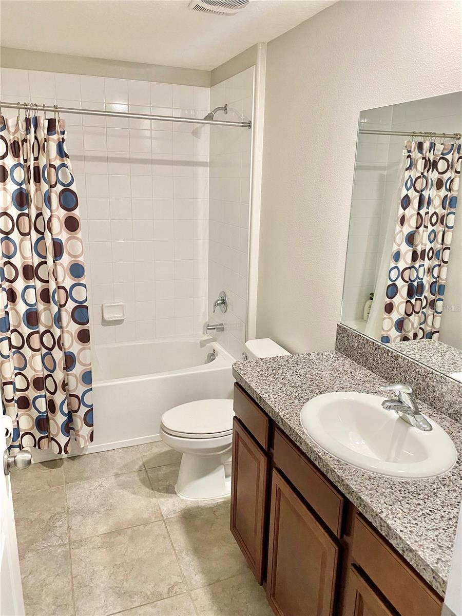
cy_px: 308
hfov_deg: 53.1
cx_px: 231
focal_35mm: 26
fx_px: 463
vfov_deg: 67.3
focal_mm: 4.25
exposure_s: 1/60
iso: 250
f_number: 1.8
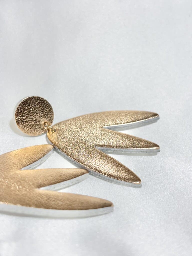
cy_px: 128
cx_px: 96
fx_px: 385
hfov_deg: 28.0
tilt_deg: -28.9
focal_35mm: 52
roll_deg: +9.5
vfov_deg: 36.8
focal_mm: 5.96
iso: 32
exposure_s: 1/241
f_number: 1.6
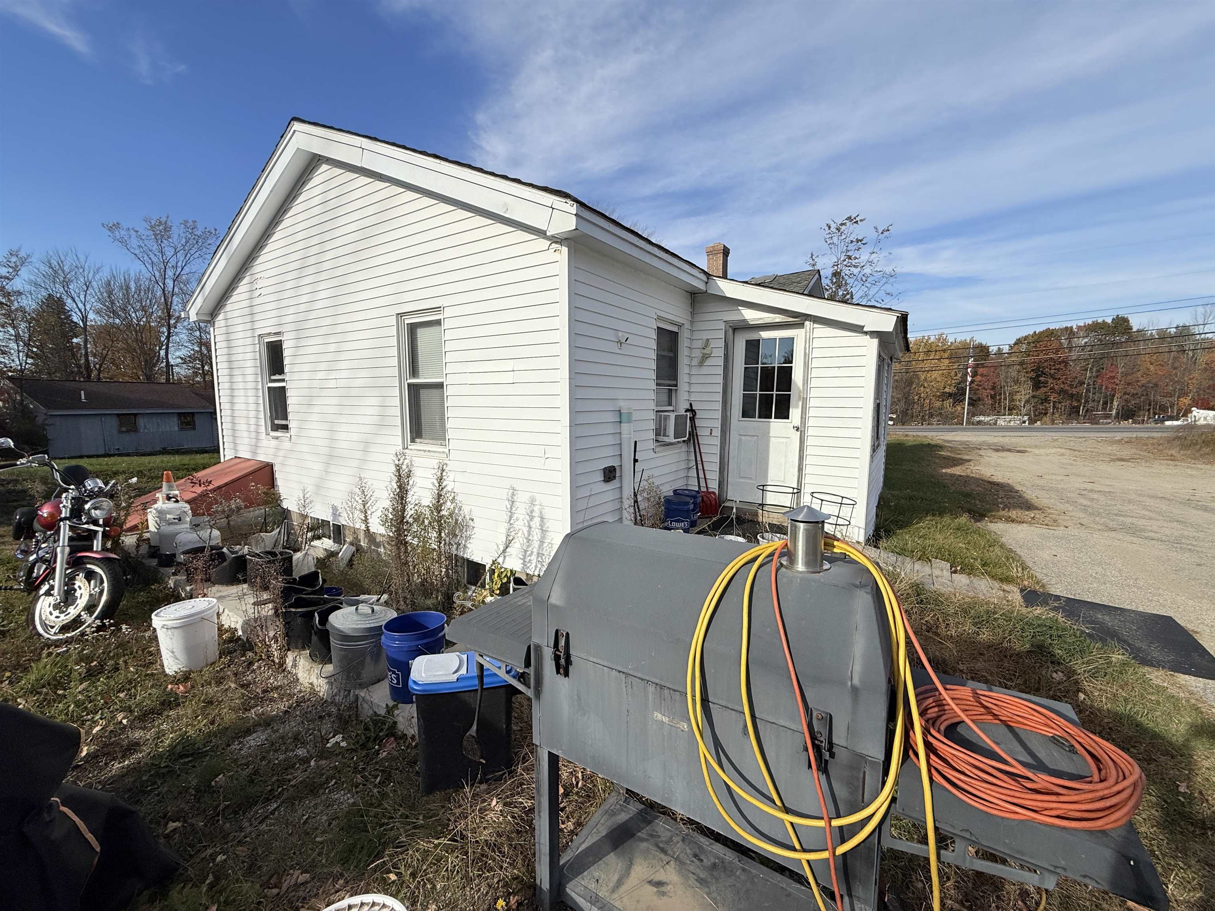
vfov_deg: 85.7
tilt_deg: -6.2
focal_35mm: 14
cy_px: 456
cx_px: 608
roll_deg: -0.7
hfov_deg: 102.1
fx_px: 491
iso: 50
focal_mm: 2.22
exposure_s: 1/3663
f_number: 2.2
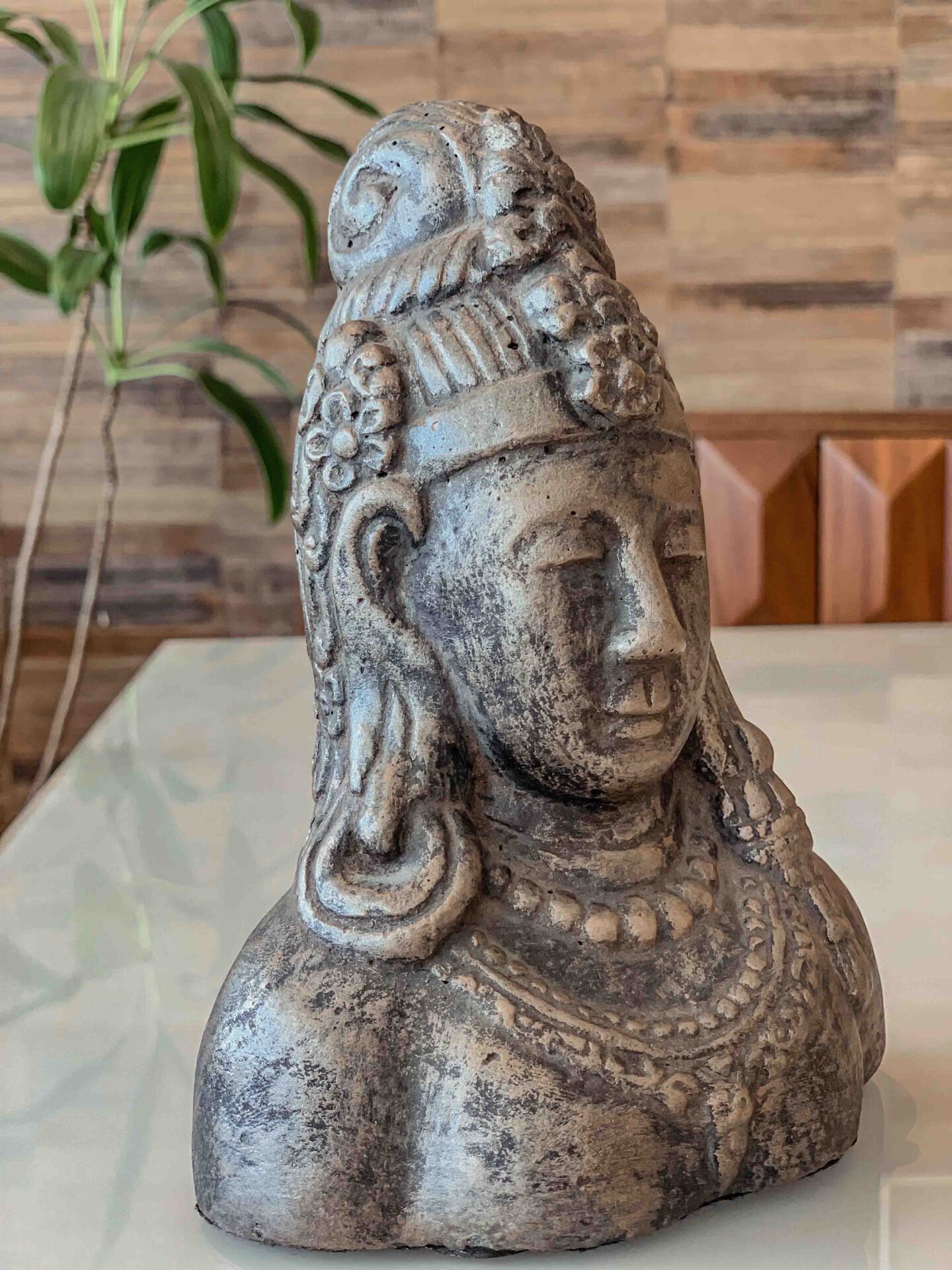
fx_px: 1907
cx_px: 476
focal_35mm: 52
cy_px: 635
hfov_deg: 28.0
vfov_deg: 36.8
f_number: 2.4
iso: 100
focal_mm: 6
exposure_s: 1/100
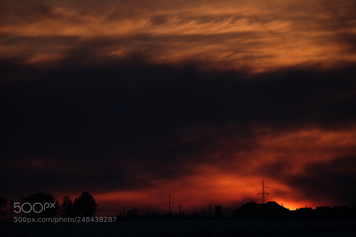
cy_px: 118
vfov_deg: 4.0
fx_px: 3411
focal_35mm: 345
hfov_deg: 6.0
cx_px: 178
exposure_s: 1/500
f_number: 7.1
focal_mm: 230
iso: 200
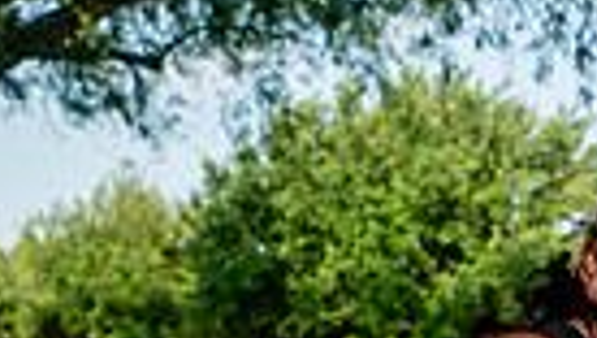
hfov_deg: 14.7
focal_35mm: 143
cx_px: 623
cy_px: 867
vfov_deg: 7.8
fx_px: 2266
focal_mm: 42
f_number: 7.1
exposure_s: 1/200
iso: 200
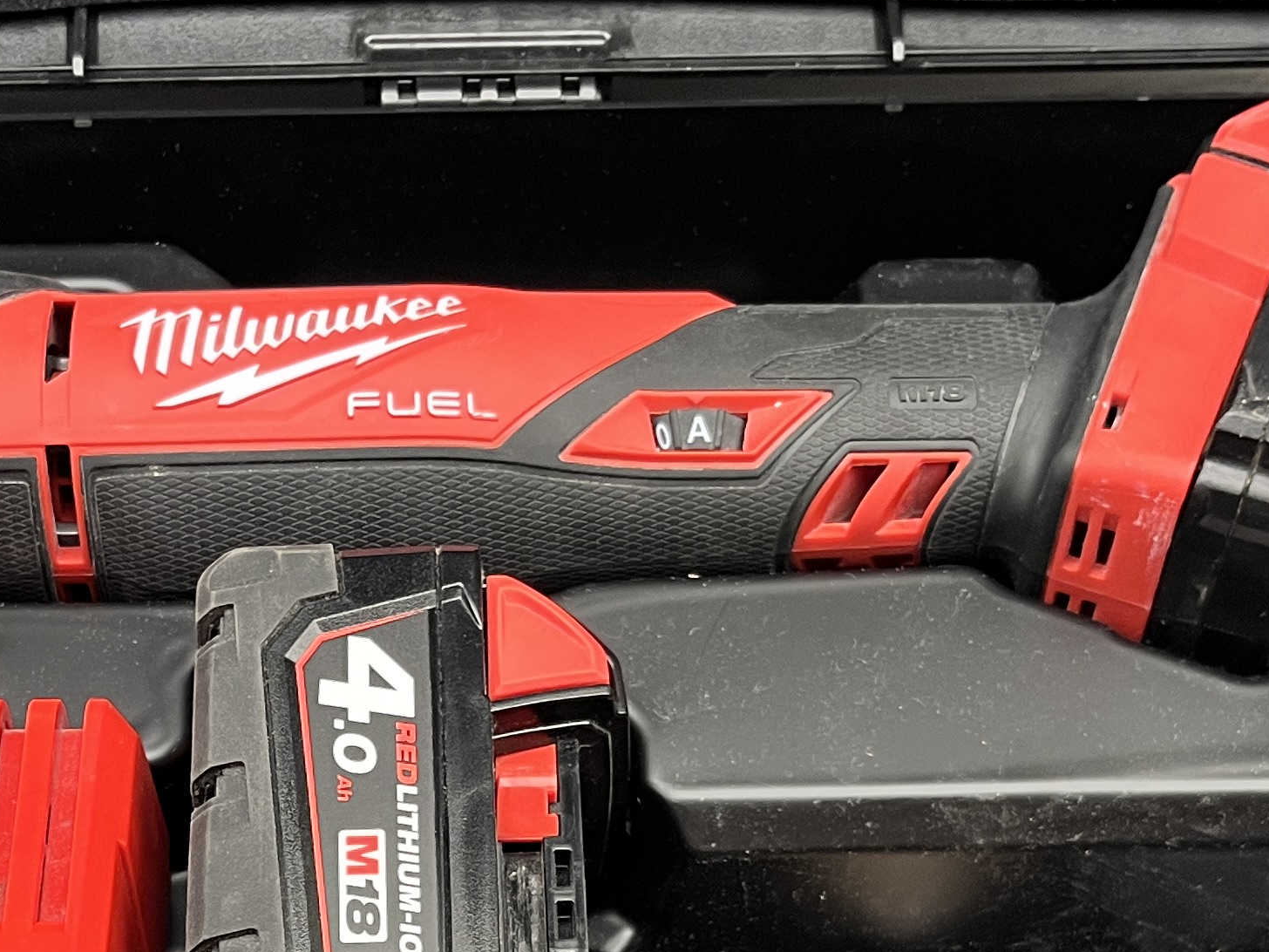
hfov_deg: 26.9
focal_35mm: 72
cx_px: 463
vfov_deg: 19.7
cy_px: 1019
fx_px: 2639
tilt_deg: -58.8
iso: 100
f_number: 1.6
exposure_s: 1/50
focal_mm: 5.1
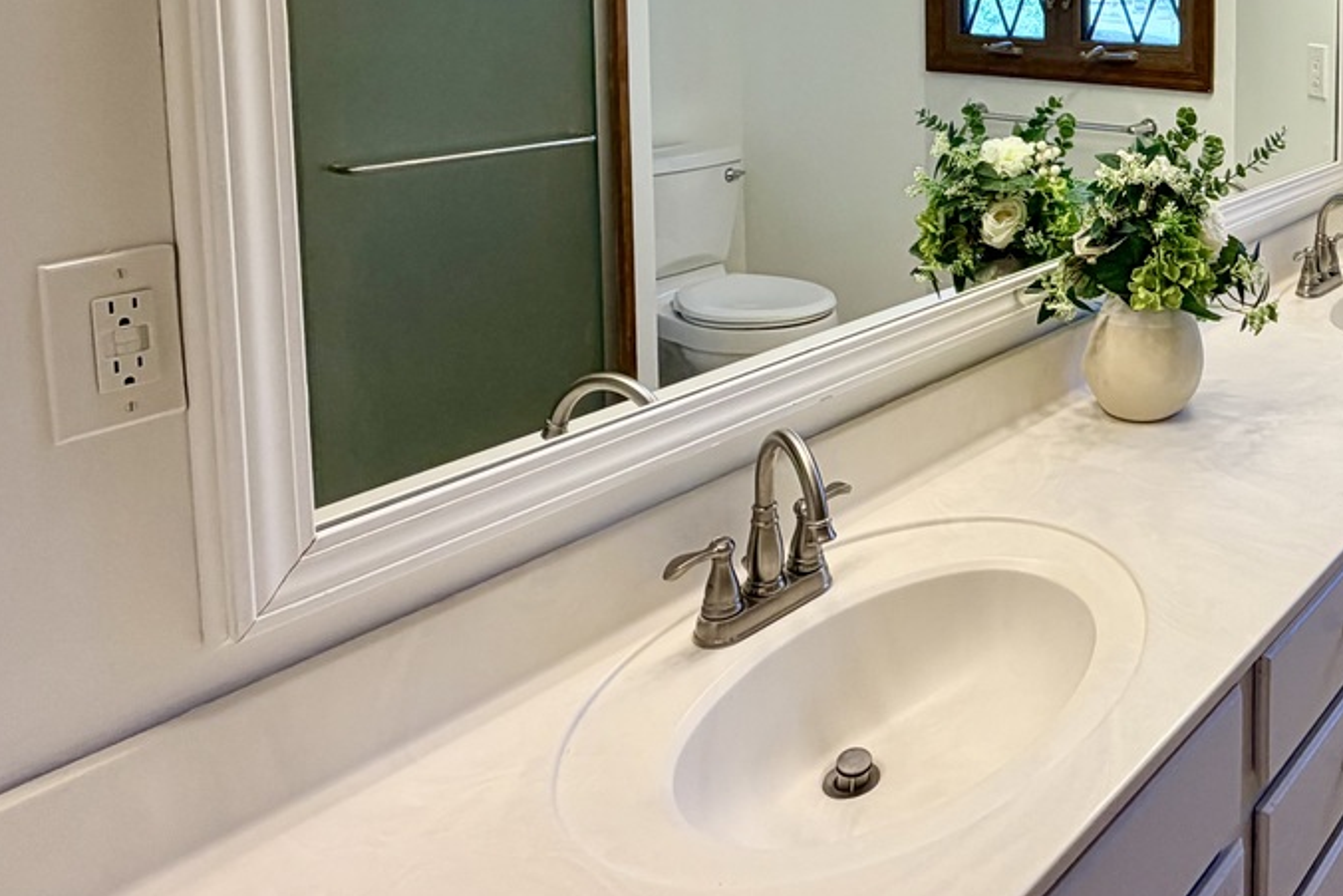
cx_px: 1196
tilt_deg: -4.8
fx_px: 1157
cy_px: 54
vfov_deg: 38.7
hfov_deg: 53.2
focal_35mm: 31
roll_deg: -0.5
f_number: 2.2
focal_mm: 2.22
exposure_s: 1/120
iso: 64
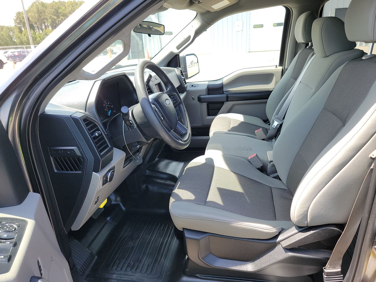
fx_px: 261
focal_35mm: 24
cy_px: 141
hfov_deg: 71.6
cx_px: 188
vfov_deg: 56.8
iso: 72
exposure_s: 1/119
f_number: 1.8
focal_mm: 6.7
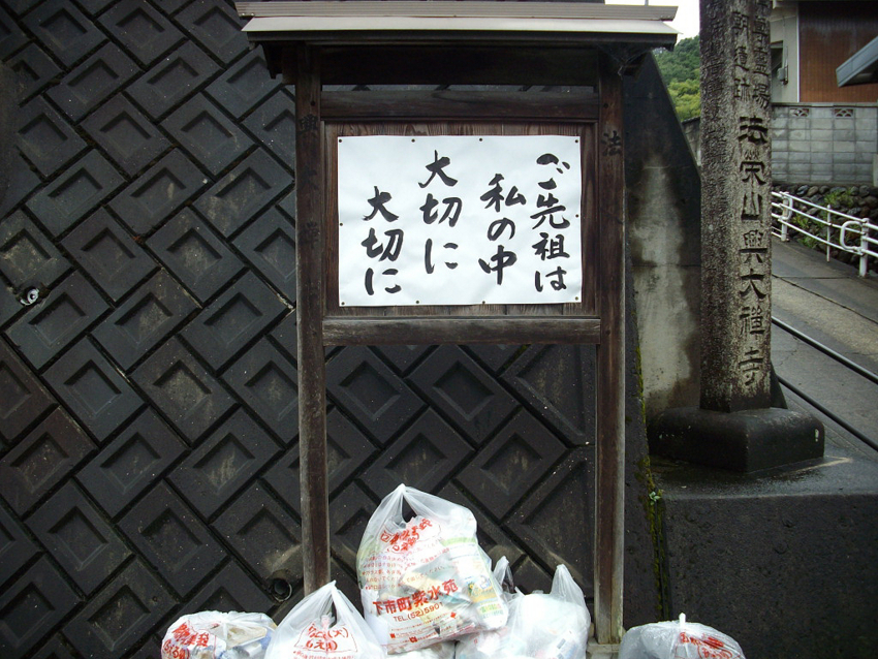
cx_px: 439
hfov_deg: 50.1
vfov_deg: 38.7
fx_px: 939
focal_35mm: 37
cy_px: 330
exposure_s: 1/200
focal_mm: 6.2
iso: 80
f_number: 2.8
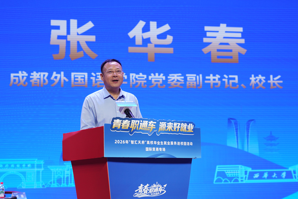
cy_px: 100
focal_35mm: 62
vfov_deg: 21.9
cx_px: 149
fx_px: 513
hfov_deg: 32.4
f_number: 4
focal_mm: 62
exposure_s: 1/400
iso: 1000
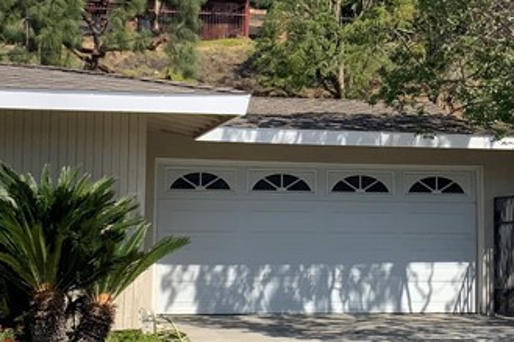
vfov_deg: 14.5
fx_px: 1341
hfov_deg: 21.6
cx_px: 341
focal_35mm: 94
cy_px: 120
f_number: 1.8
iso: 16
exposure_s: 1/1786
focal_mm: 3
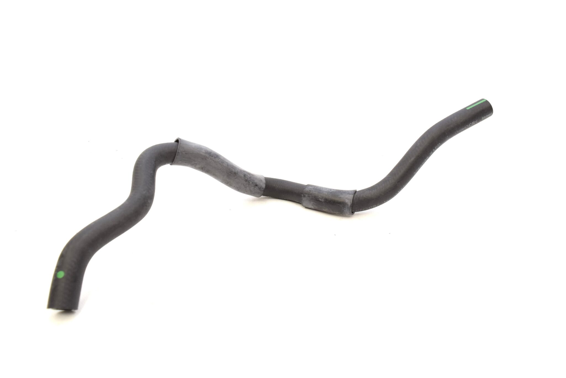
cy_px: 189
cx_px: 283
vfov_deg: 48.0
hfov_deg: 67.3
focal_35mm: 27
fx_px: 425
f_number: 6.3
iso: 400
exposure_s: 1/160
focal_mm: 18
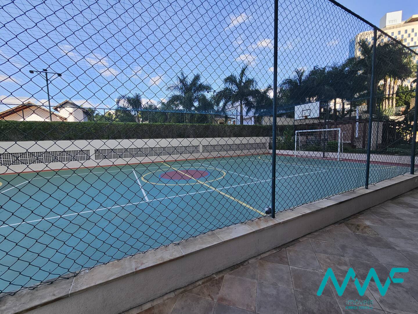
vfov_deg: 89.9
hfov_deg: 106.2
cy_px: 157
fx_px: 157
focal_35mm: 13
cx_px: 209
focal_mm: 2.2
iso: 50
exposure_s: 1/500
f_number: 2.2
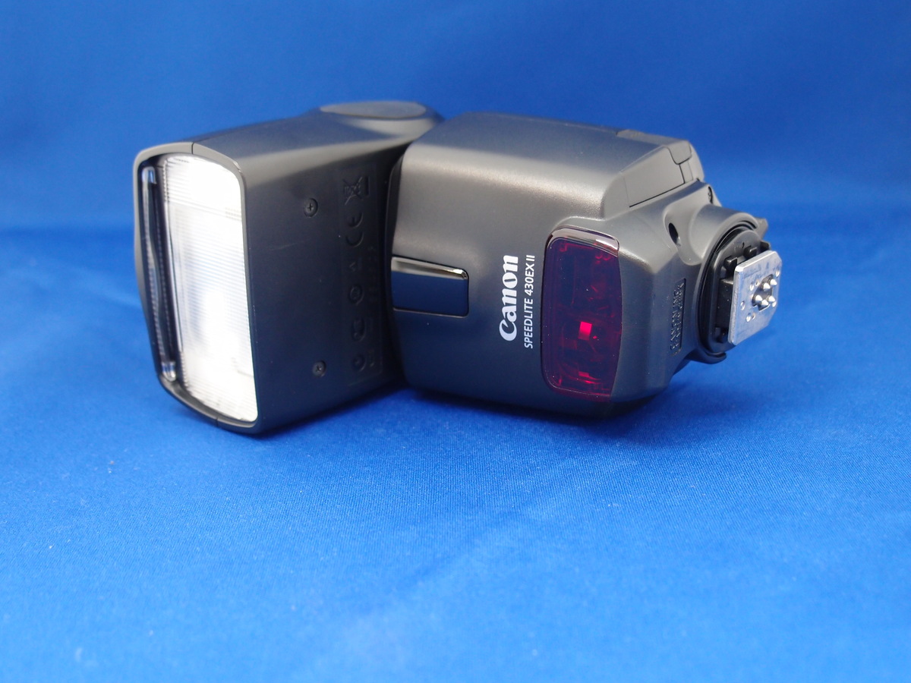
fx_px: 1079
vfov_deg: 35.1
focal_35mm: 41
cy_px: 342
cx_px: 456
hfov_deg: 45.8
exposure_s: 1/25
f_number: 2
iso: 200
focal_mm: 8.99
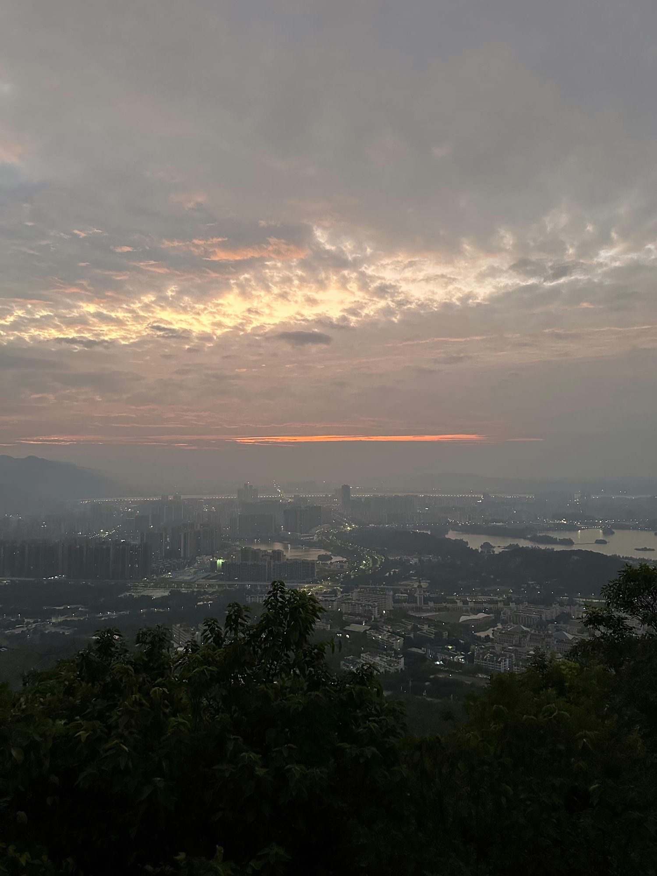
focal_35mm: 24
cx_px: 328
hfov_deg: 56.8
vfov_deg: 71.6
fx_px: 607
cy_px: 438
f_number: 1.78
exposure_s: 1/54
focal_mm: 6.86
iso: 1000
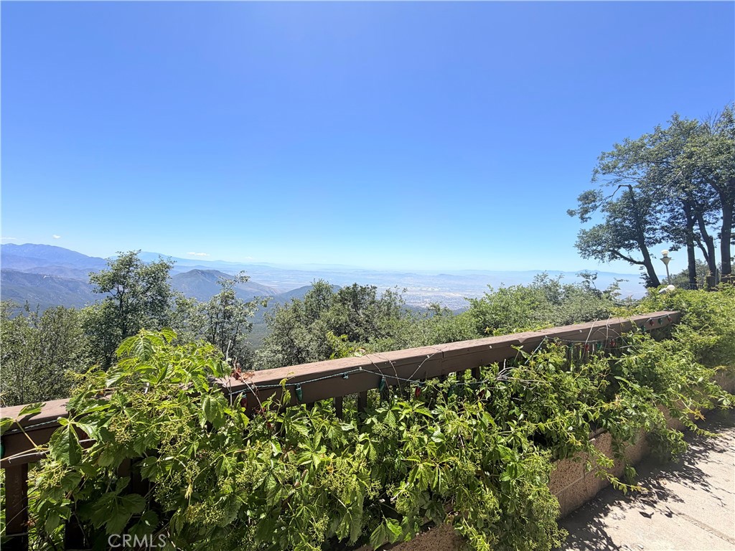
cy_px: 276
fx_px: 297
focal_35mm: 14
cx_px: 368
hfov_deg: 102.1
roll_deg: -1.4
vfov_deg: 85.7
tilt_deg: -1.7
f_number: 2.2
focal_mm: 2.22
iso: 20
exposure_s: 1/928
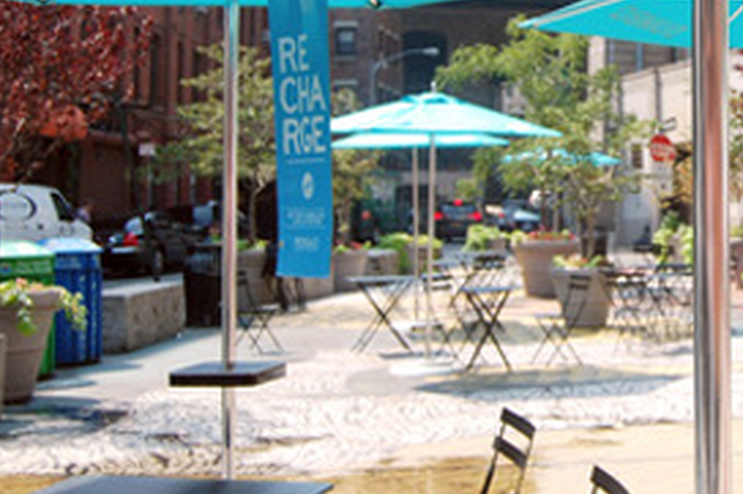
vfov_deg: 18.9
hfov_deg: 27.4
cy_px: 61
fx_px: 1464
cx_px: 676
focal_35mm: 71
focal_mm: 24
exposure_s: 1/500
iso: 200
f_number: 5.6
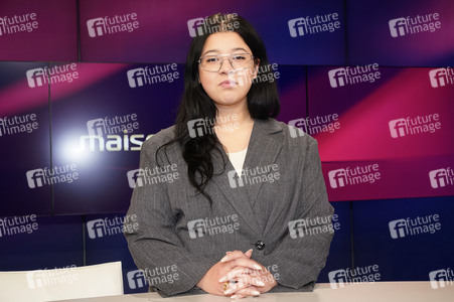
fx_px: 529
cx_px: 227
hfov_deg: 46.4
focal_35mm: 42
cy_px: 151
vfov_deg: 31.8
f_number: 5
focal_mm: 42
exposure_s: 1/125
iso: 2000
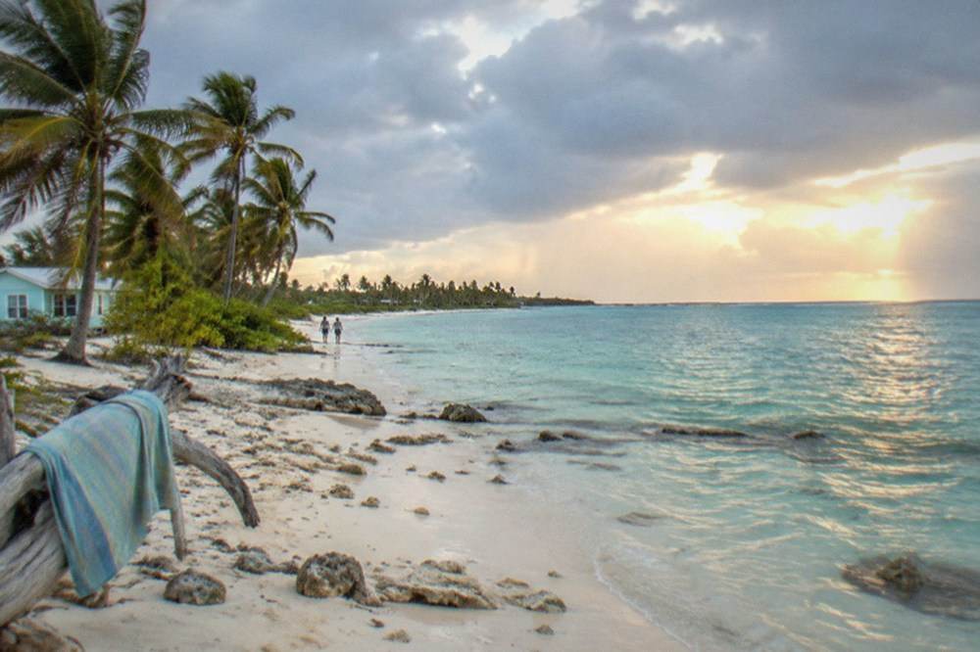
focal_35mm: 37
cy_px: 326
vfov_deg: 35.9
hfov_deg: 51.9
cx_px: 490
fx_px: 1007
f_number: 4.5
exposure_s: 1/2000
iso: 200
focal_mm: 37
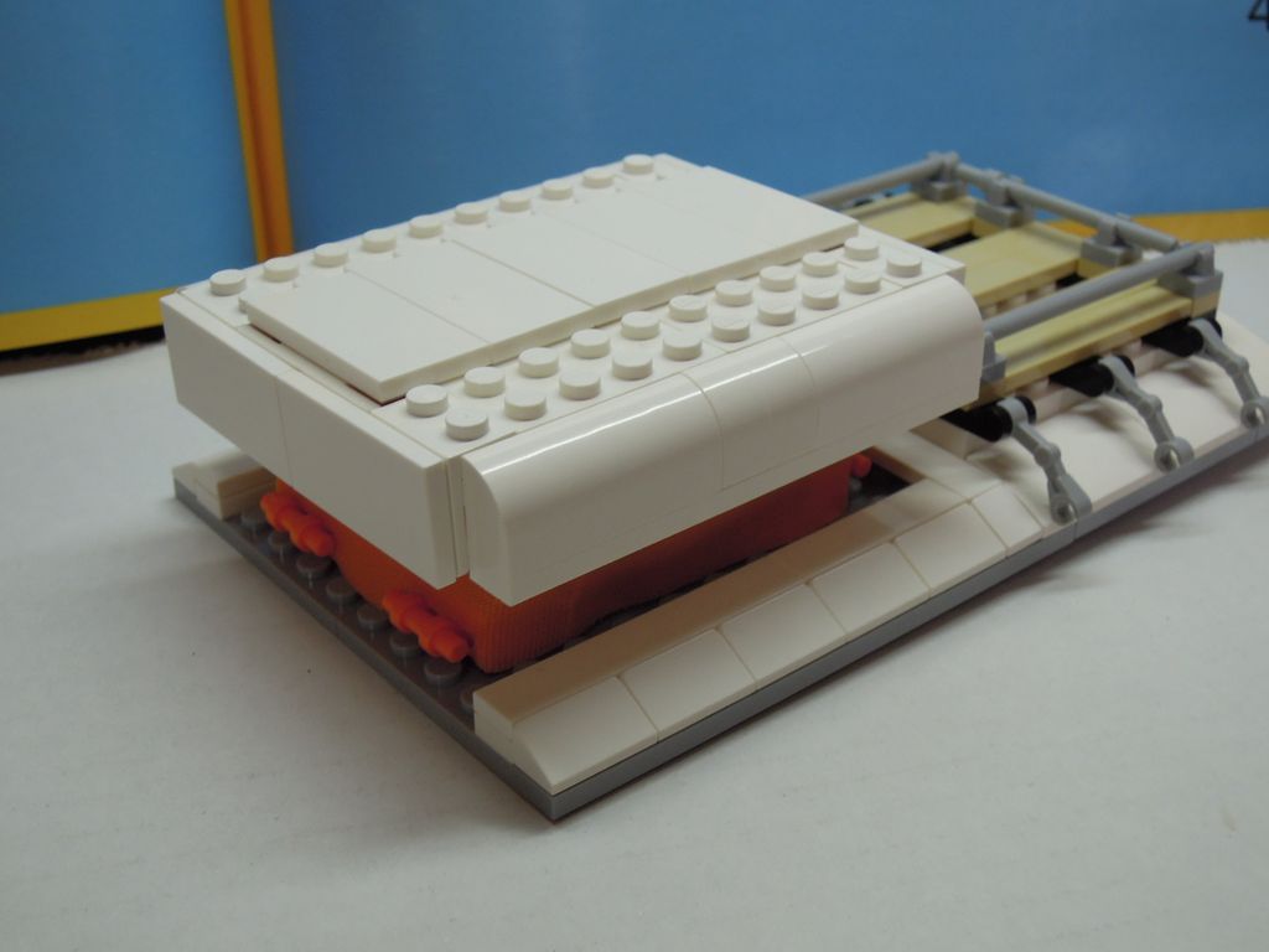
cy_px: 476
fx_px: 1833
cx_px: 634
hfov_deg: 38.2
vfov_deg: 29.1
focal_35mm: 50
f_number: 3.3
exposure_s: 1/60
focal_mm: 9
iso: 200
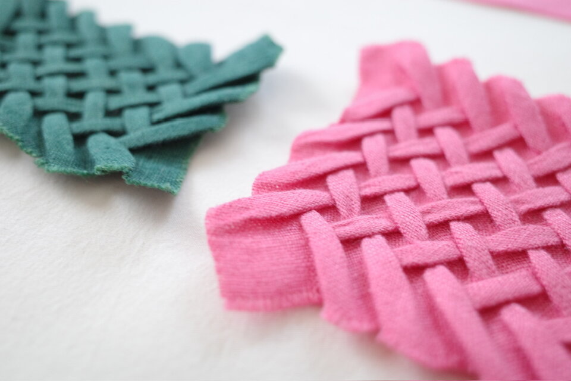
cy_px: 190
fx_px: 444
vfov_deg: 46.4
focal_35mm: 28
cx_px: 286
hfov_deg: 65.5
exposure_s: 1/30
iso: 1250
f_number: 2.8
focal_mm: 18.3
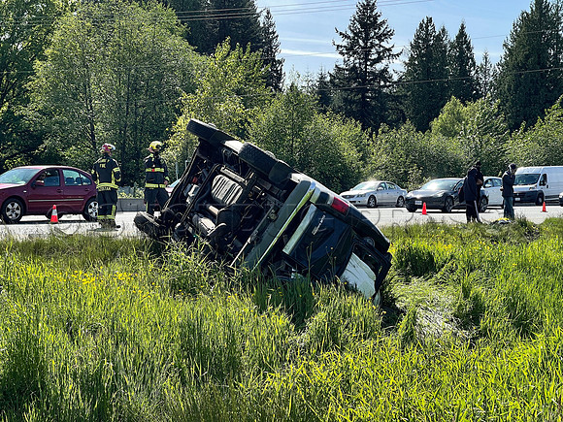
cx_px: 282
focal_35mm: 64
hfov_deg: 30.3
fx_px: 1041
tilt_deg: +0.0
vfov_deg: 22.9
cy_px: 211
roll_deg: -0.4
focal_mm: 7.5
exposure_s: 1/1531
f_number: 2.2
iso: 20
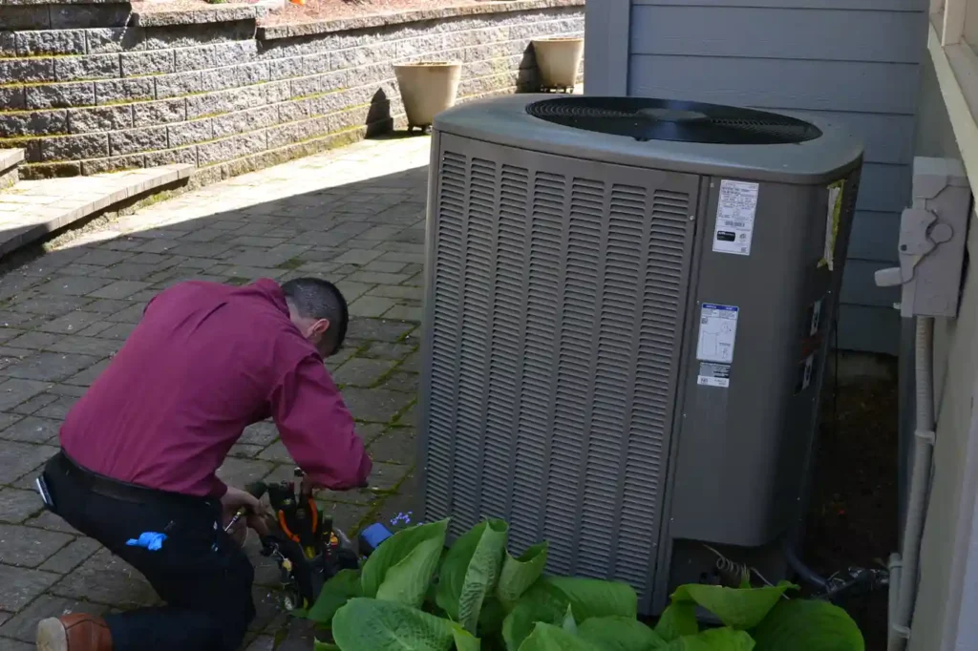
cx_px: 489
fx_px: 1222
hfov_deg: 43.6
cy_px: 326
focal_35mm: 45
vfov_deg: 29.8
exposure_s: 1/125
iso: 320
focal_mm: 30
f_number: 5.6
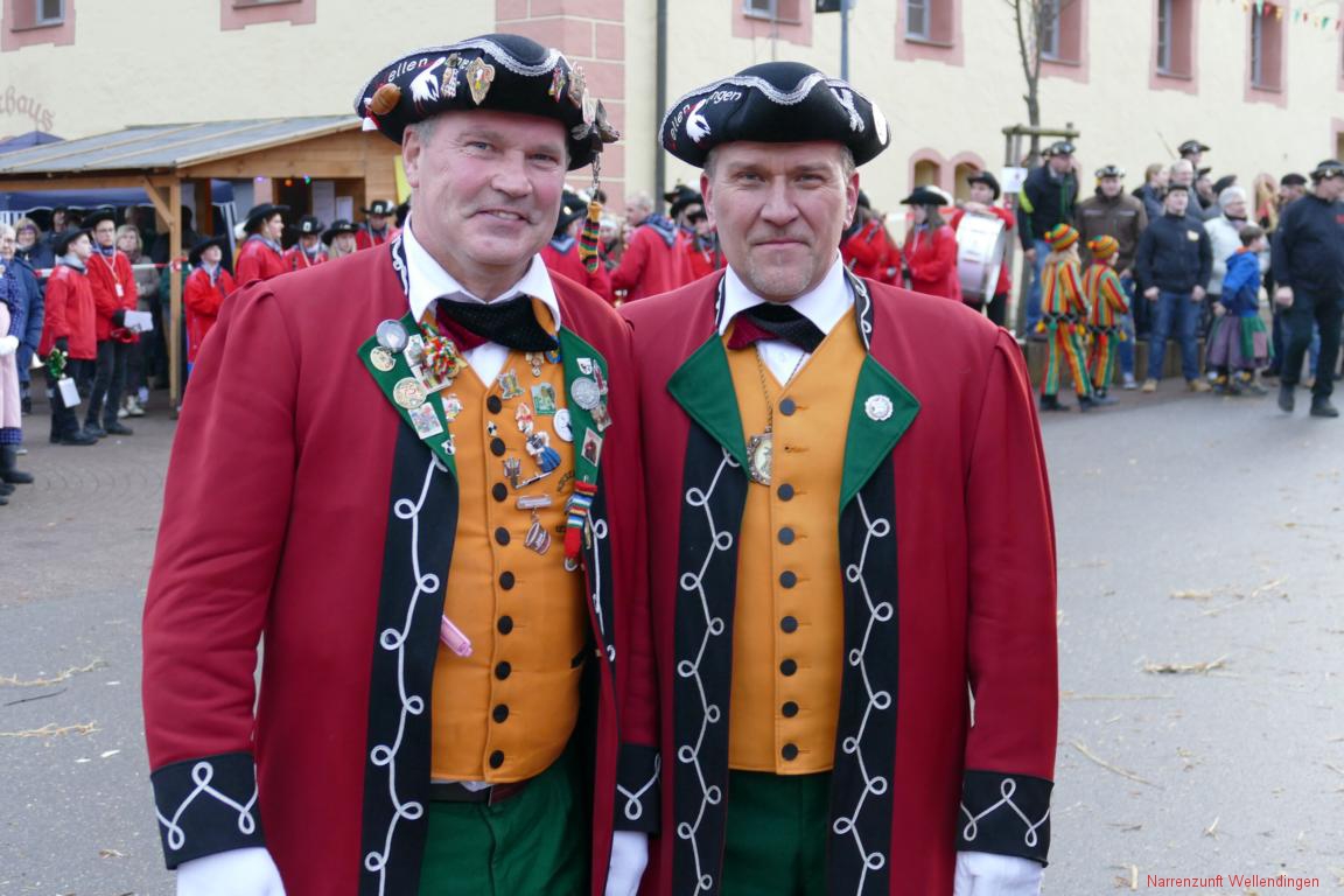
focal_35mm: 63
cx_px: 672
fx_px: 2352
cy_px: 448
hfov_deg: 31.9
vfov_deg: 21.6
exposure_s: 1/80
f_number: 3.6
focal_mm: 22.94
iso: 500
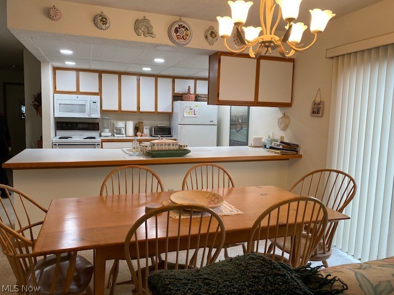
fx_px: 296
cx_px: 197
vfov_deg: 53.1
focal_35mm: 26
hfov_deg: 67.3
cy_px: 148
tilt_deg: -6.7
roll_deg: -1.8
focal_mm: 4.25
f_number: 1.8
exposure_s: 1/60
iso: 80
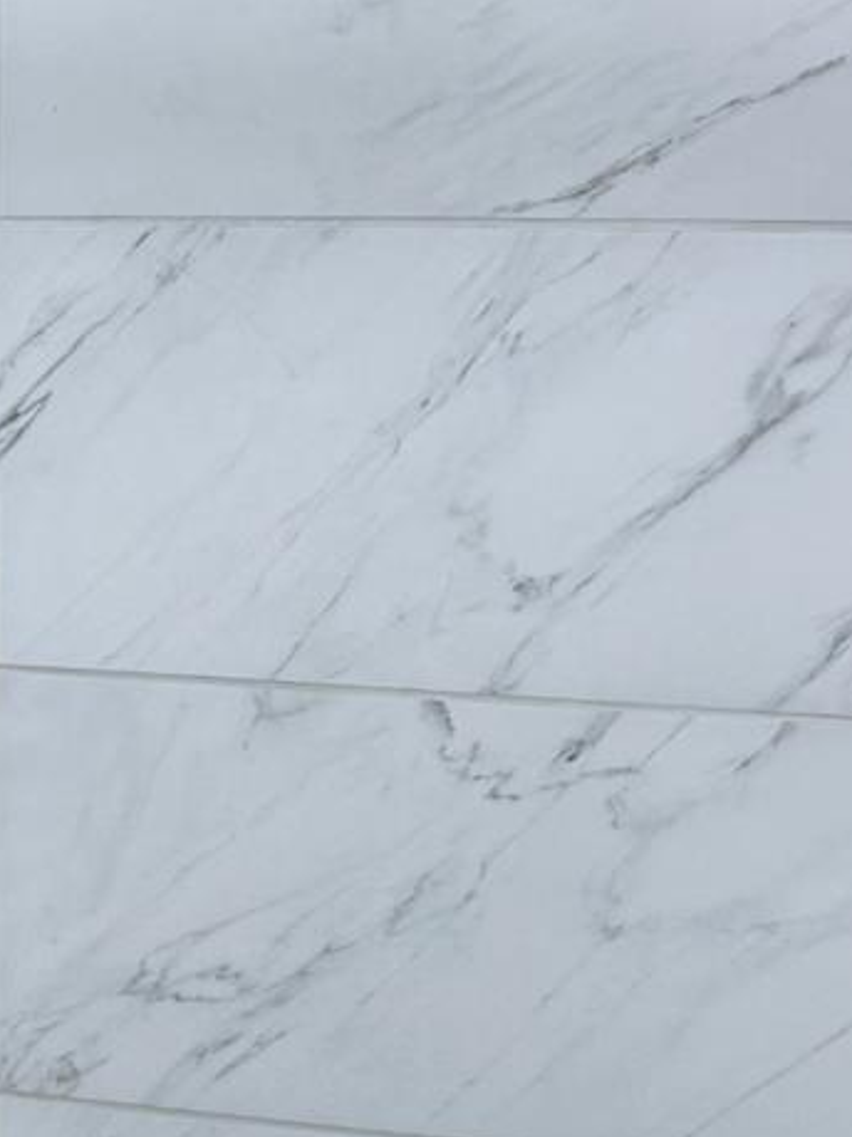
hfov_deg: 16.1
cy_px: 467
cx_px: -373
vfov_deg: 23.0
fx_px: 2791
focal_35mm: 85
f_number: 1.6
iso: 80
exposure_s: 1/60
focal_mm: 5.96
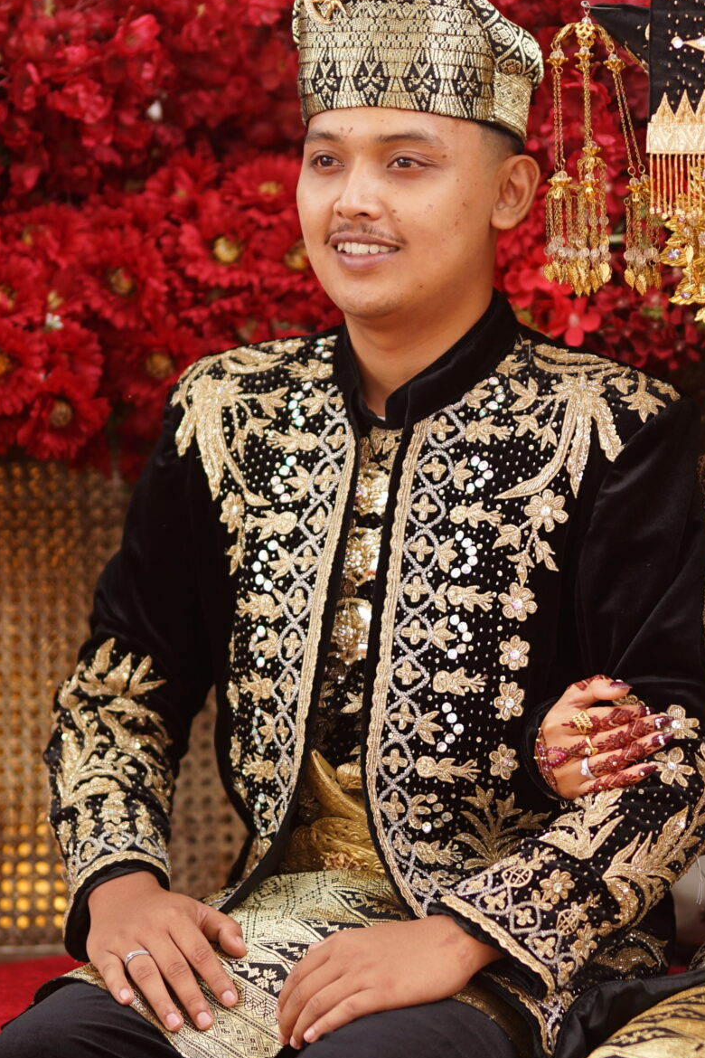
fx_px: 5463
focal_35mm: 186
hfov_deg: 7.4
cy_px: 522
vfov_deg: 11.1
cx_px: 546
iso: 125
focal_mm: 85
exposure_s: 1/250
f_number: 1.4
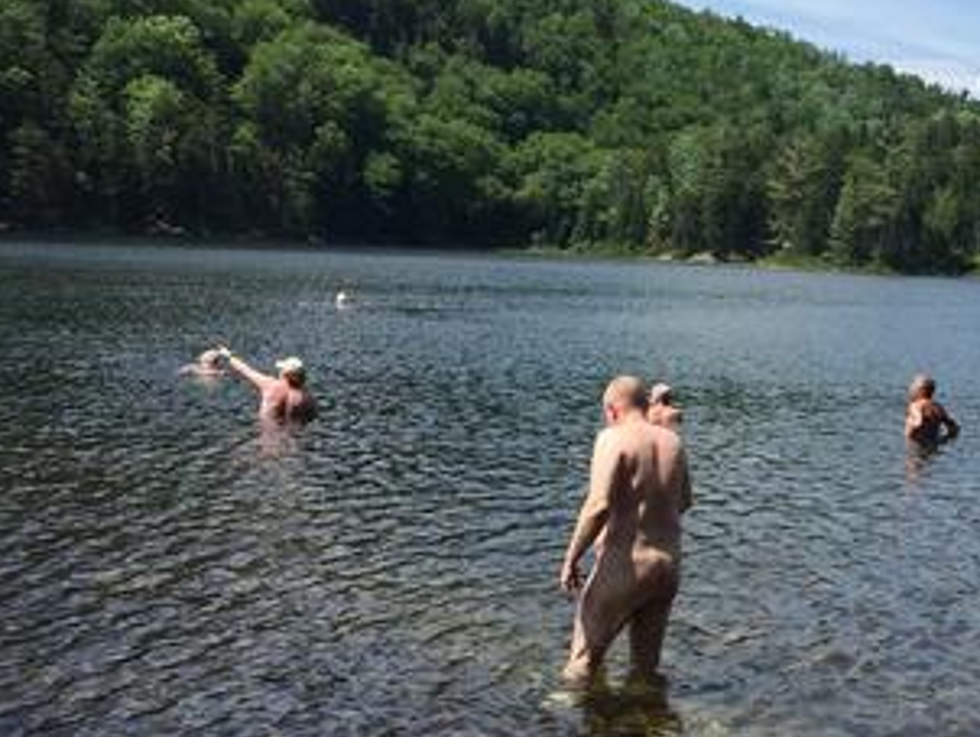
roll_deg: -1.6
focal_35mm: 48
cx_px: 782
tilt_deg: -7.5
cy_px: 443
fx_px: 1360
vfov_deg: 30.2
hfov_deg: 38.2
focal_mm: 4.15
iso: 32
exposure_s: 1/1883
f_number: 2.2
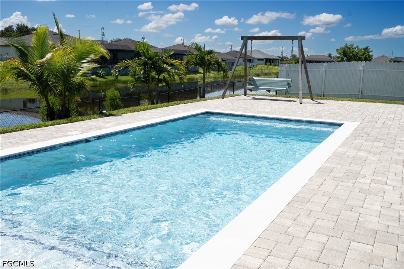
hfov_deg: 53.1
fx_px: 404
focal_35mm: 36
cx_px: 202
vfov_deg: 36.9
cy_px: 134
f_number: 13
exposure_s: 1/250
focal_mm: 24
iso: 100
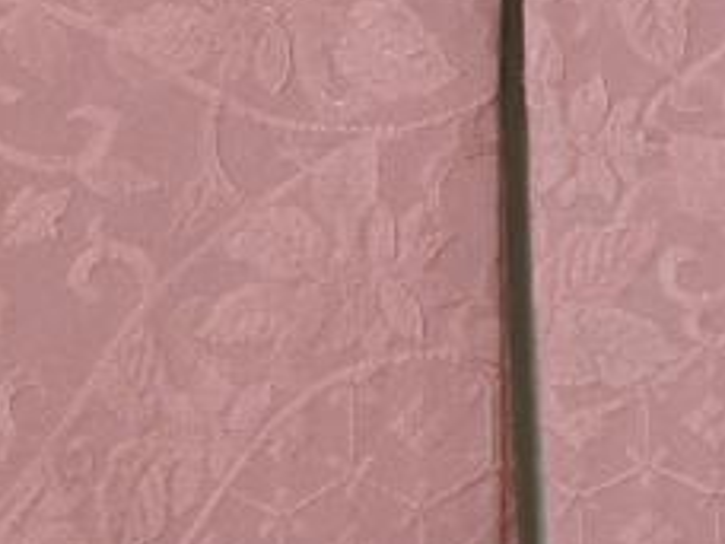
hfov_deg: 4.6
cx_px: 671
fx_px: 8985
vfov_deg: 3.4
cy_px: -348
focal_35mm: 429
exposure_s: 1/100
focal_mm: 94
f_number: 4
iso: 1000
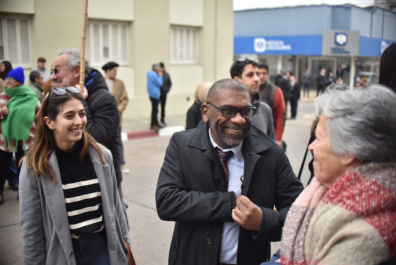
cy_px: 132
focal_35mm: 35
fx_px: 385
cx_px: 198
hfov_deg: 54.4
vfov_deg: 37.9
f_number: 2.8
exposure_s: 1/4000
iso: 1000
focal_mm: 35
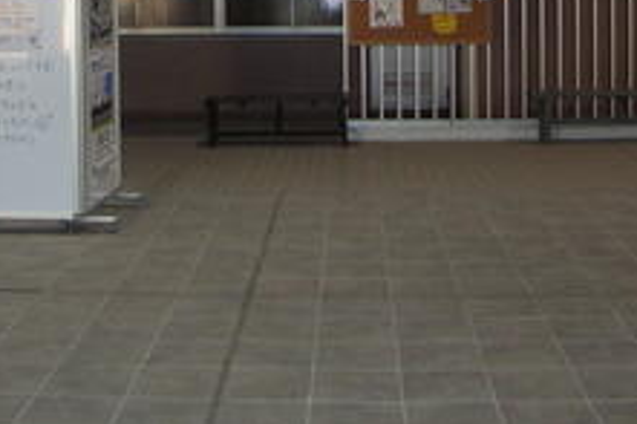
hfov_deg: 30.5
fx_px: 1167
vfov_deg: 19.9
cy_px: -3
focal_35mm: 66
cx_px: 265
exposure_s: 1/60.1
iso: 125
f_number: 2.8
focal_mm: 5.8
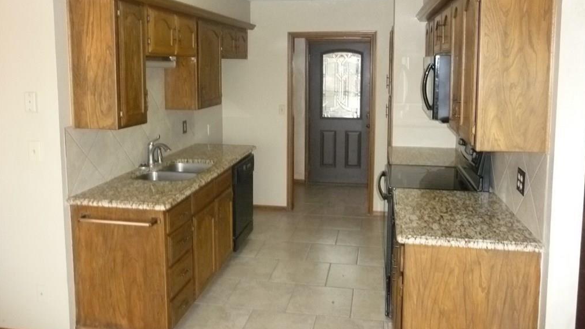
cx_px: 295
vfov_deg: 37.5
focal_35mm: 31
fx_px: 481
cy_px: 119
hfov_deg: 62.6
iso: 500
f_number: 3.3
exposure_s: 1/30
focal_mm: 4.7
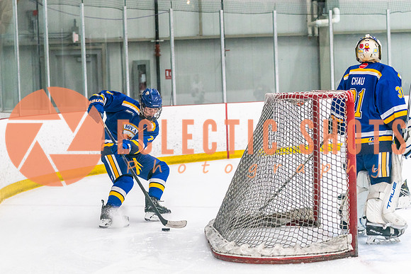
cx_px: 146
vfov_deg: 14.2
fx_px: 1104
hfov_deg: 21.0
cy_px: 137
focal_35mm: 97
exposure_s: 1/1250
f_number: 2.8
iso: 3200
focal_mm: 75
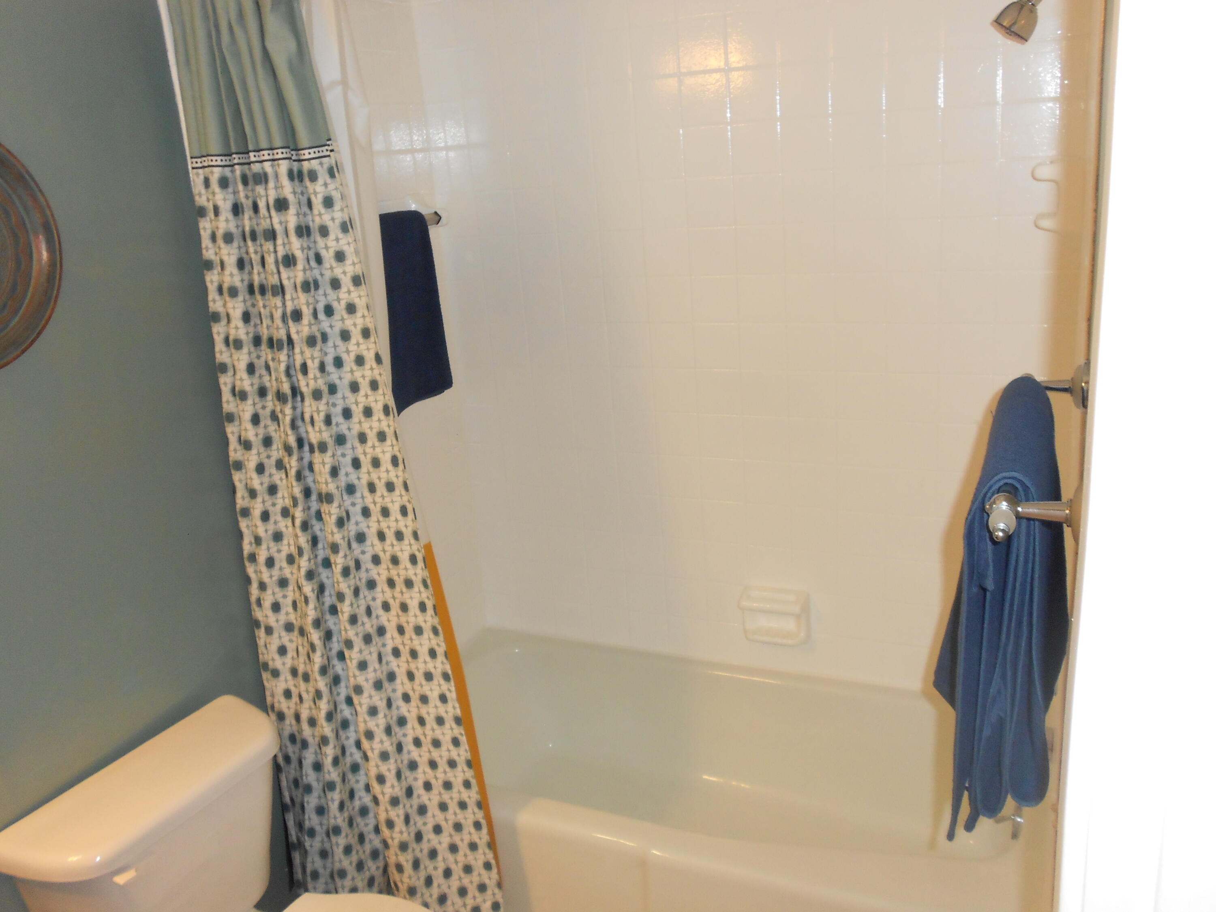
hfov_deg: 61.7
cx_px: 608
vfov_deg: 48.2
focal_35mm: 29
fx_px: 1019
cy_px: 456
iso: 200
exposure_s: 1/25
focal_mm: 5.1
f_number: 3.4
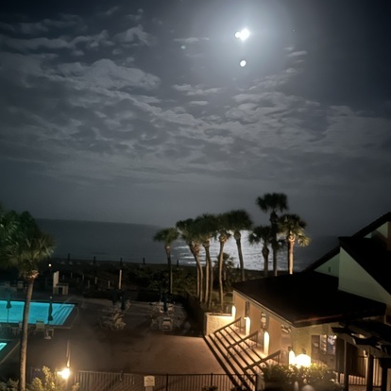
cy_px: 211
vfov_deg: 44.9
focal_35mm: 37
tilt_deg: +0.7
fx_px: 473
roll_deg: -2.9
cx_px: 121
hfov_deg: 44.1
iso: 1250
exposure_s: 1/2
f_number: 1.6
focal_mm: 5.1
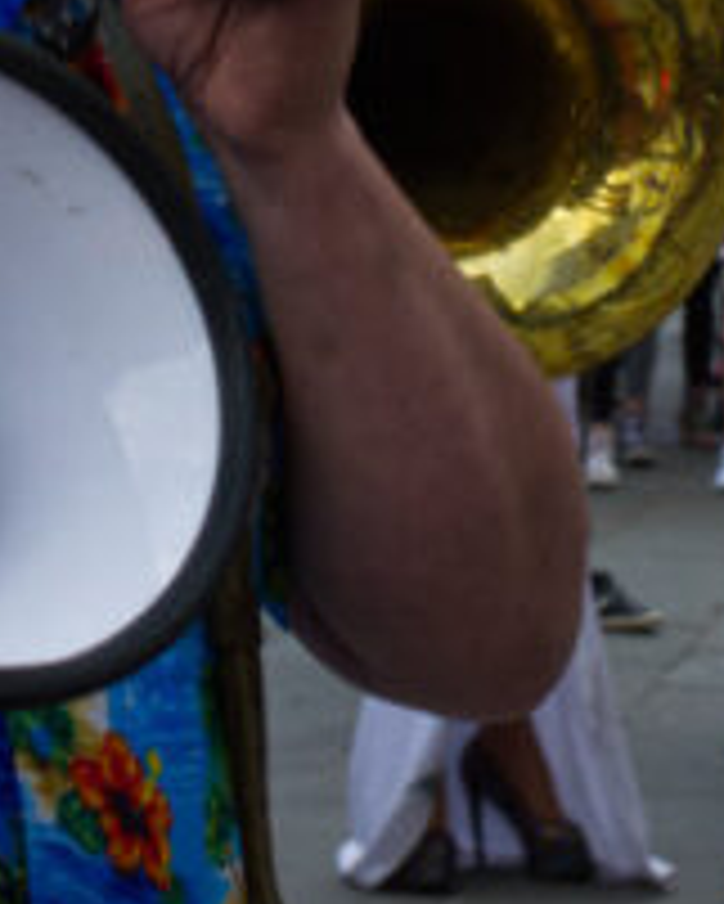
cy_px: -72
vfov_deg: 9.8
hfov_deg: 7.8
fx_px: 5242
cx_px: -112
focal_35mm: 196
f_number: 6.3
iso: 200
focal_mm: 35
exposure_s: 1/250
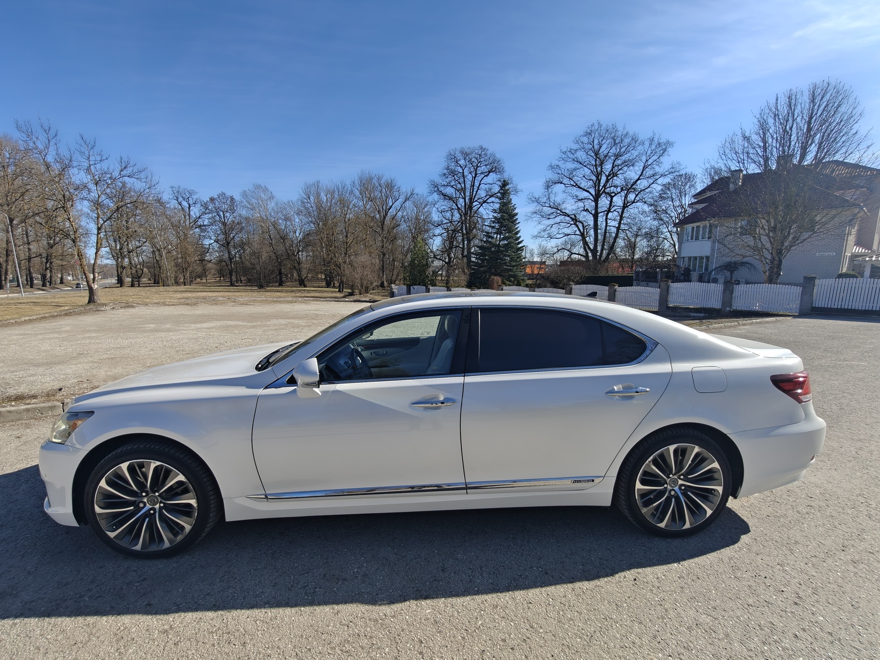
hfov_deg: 98.2
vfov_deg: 81.7
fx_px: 381
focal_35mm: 15
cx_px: 440
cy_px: 330
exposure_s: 1/353
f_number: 2
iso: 50
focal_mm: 2.3
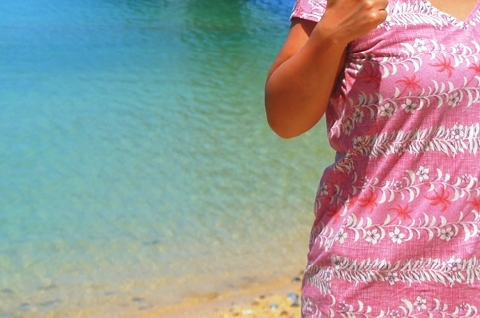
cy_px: 23
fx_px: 1671
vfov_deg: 10.8
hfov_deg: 16.2
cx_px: 91
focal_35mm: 126
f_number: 5
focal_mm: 27
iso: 200
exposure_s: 1/2000
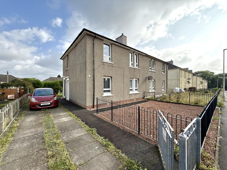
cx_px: 114
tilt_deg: +0.8
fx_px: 92
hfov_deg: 102.1
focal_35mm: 14
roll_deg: -0.7
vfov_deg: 85.7
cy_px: 85
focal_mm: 2.22
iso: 64
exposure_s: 1/751
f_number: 2.2
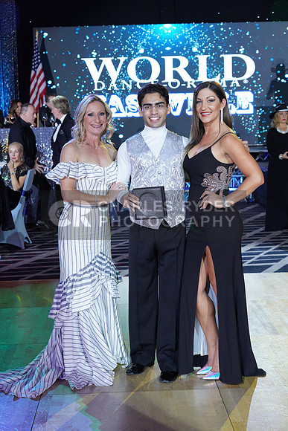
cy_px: 216
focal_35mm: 61
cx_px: 144
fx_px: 732
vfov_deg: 32.9
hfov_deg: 22.3
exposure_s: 1/200
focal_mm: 61
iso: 1600
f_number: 5
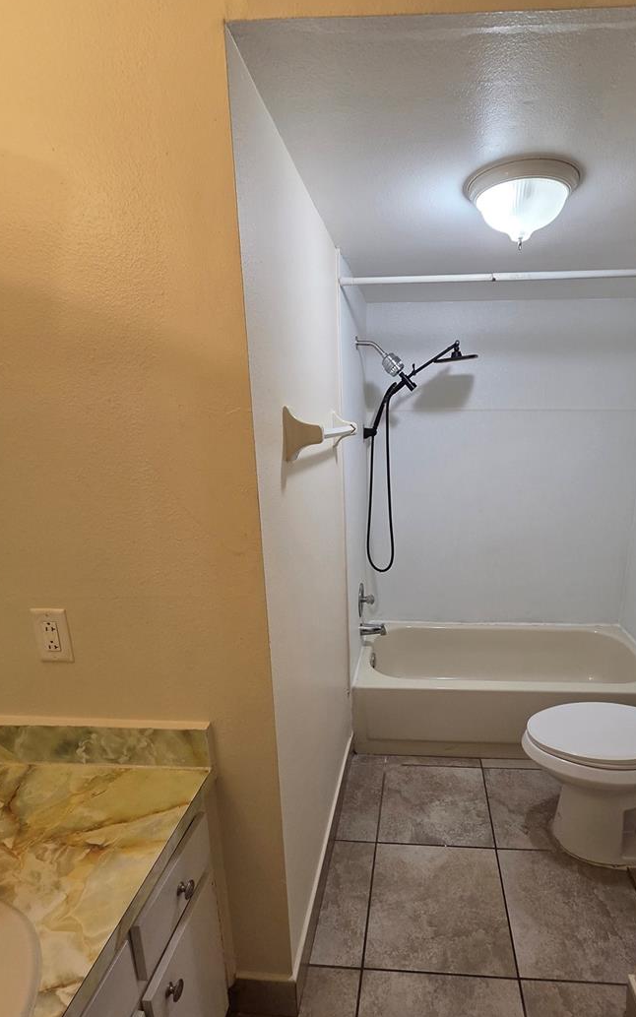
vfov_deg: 97.4
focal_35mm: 16
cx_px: 384
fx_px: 444
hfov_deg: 70.5
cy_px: 562
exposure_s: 1/120
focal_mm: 2.2
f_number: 2.2
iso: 320
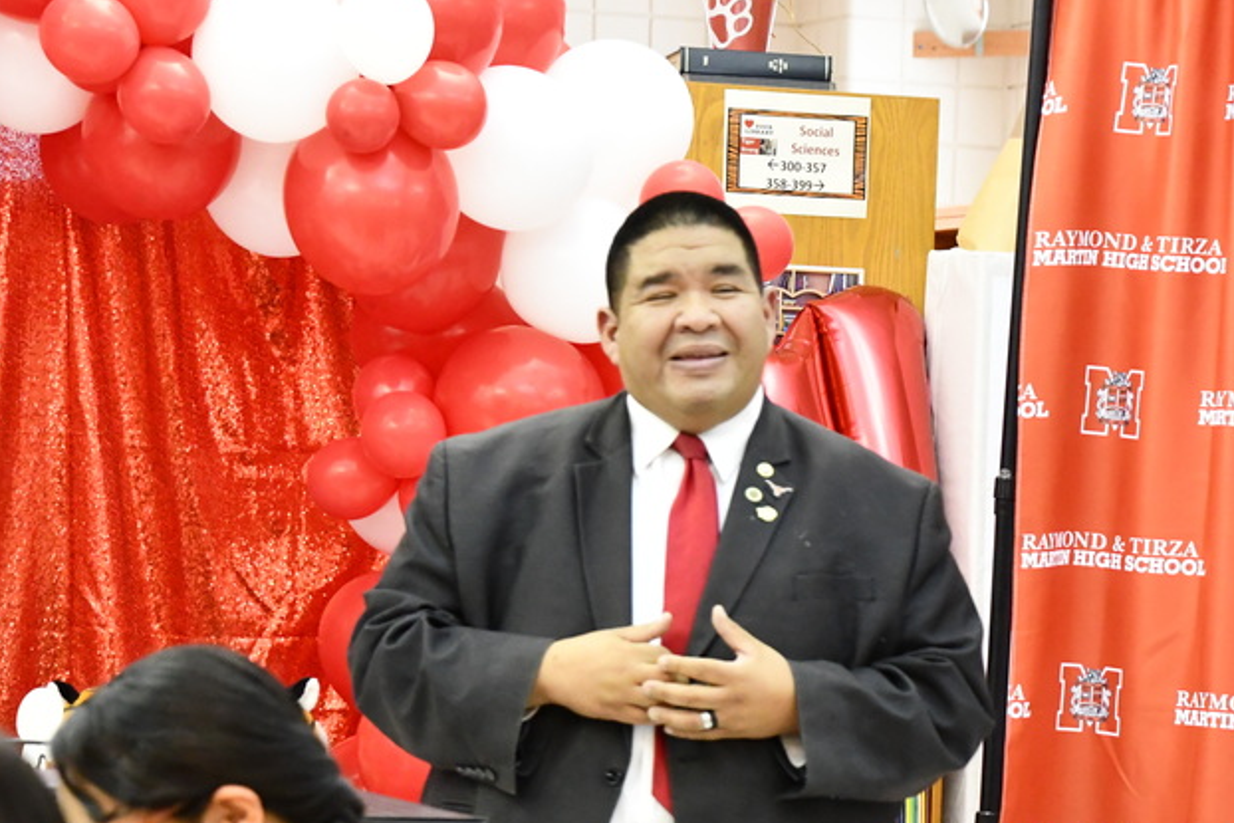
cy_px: 673
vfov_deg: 7.9
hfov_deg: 11.9
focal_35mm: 173
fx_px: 5931
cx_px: 871
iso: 5000
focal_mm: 70
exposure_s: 1/160
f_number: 6.3
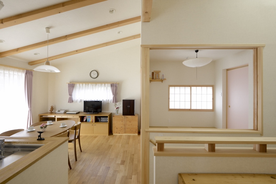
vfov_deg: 73.8
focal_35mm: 16
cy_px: 92
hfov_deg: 96.7
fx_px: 123
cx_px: 138
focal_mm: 16
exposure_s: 1/10
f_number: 10
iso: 400
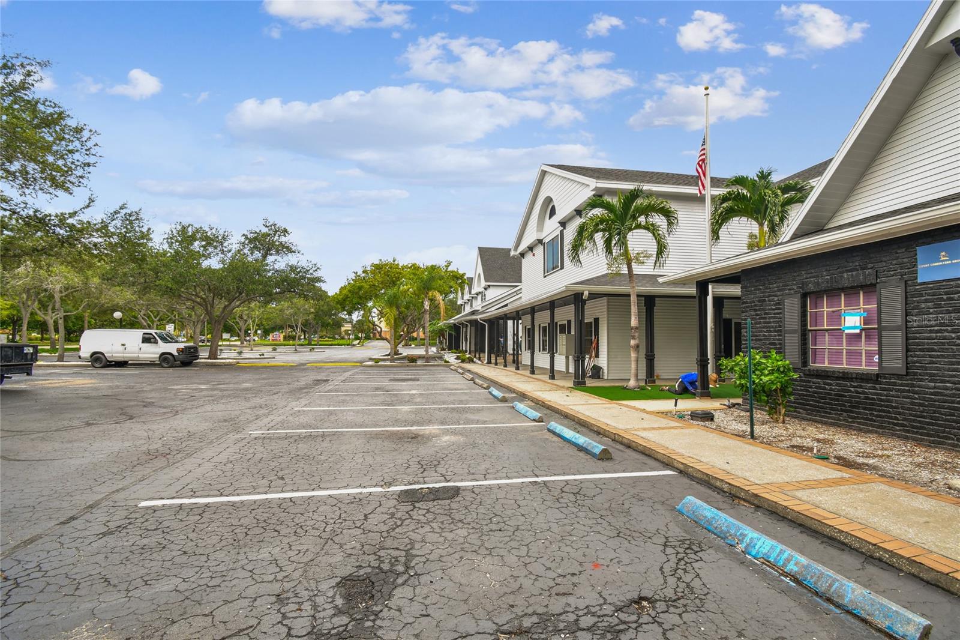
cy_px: 320
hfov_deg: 100.4
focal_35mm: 15
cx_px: 480
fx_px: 400
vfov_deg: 77.3
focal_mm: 10
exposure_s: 1/25
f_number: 7.1
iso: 100
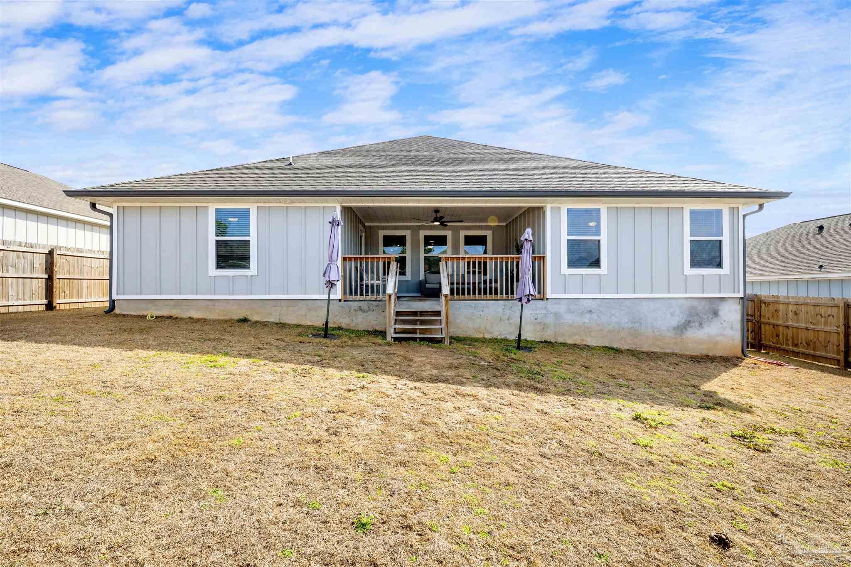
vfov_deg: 77.3
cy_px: 284
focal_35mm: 15
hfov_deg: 100.4
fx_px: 355
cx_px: 426
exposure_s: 1/320
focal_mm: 15
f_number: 11
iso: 400
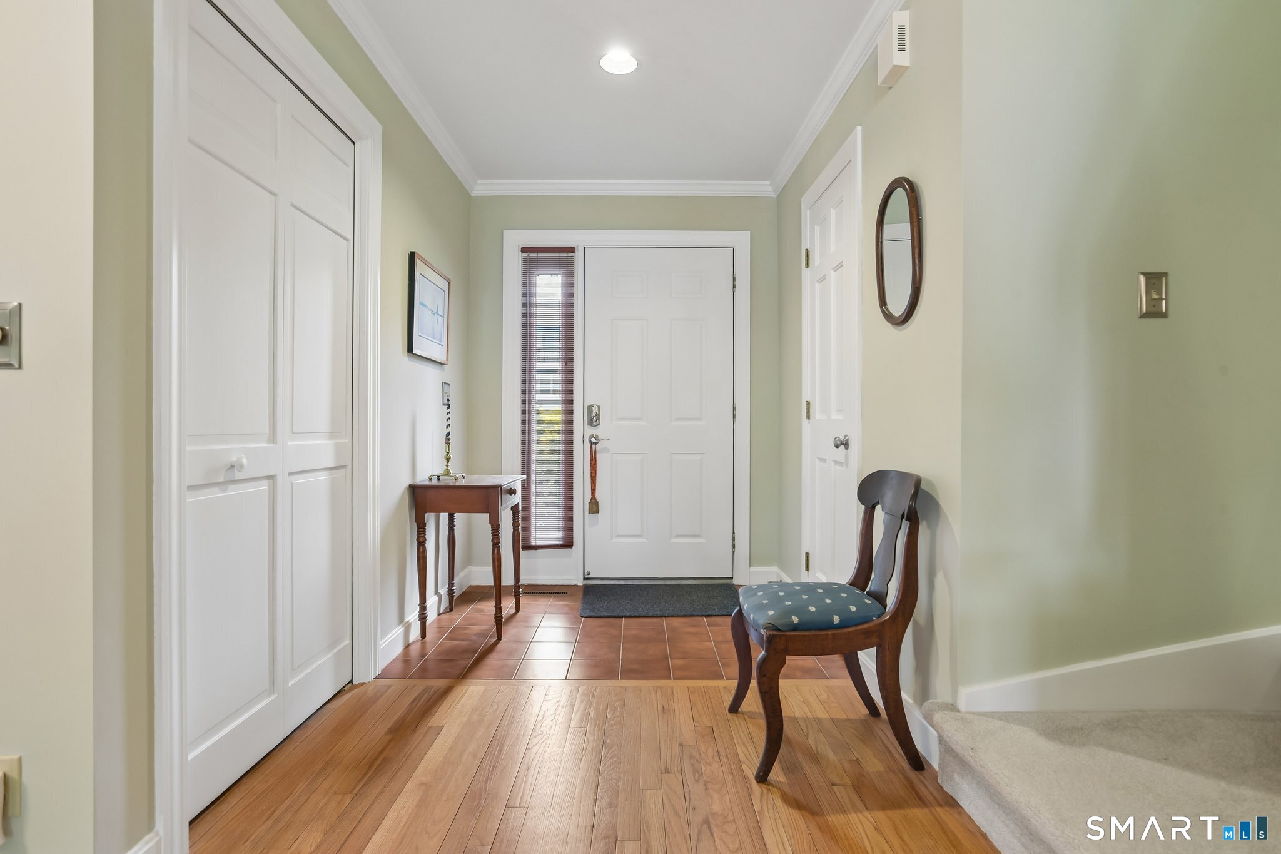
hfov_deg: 93.3
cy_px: 427
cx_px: 640
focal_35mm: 17
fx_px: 605
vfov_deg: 70.4
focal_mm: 17
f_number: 11
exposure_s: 1/10
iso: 400
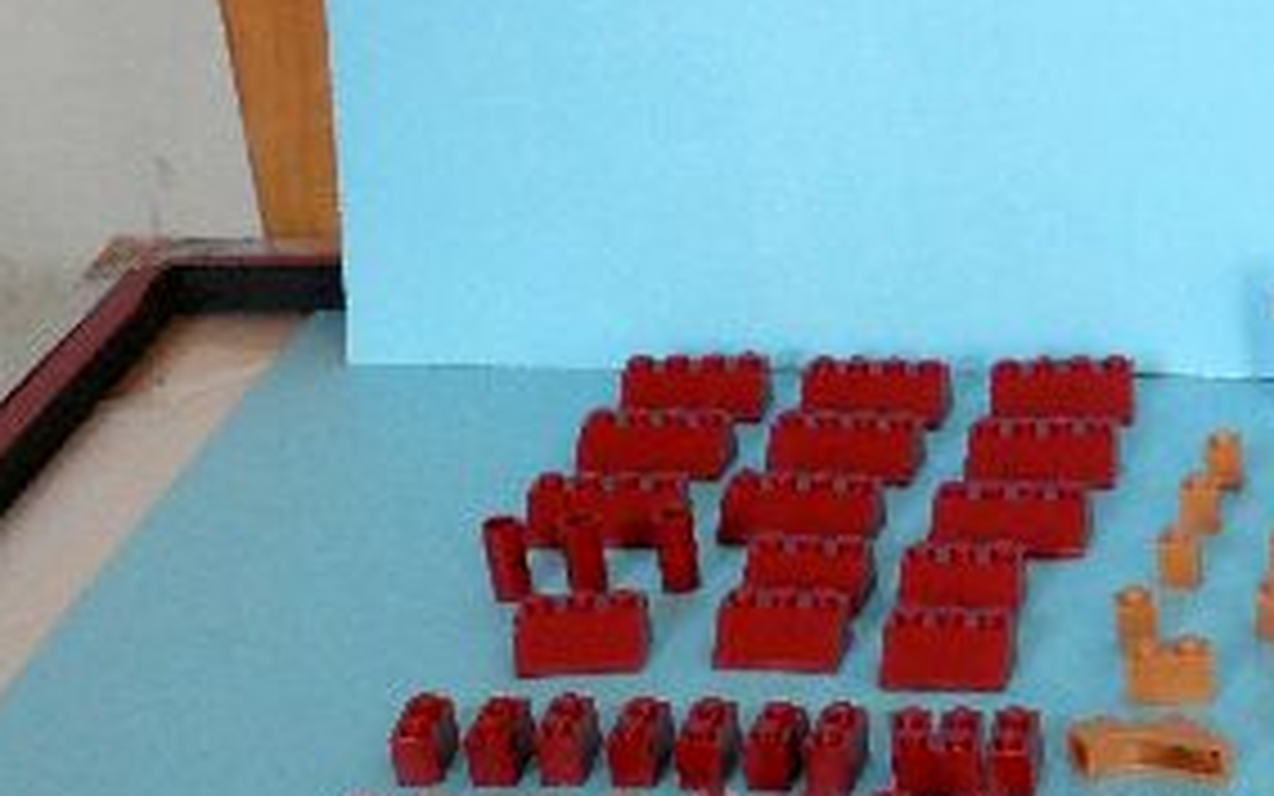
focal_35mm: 96
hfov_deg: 20.4
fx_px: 3334
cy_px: 877
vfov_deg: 13.4
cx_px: 1468
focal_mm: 5.7
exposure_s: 1/15
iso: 240
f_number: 3.7
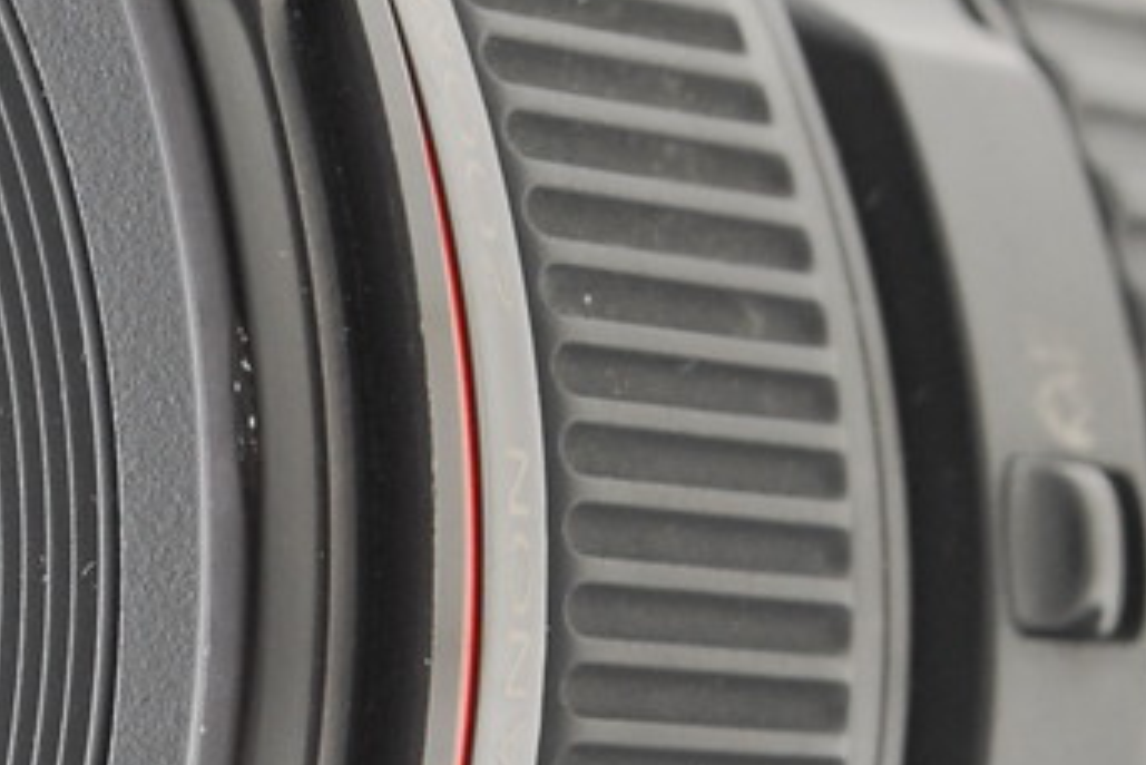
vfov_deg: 3.6
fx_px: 12271
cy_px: 593
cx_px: -865
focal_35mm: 385
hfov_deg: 5.3
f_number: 16
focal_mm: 55
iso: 400
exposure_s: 1/125
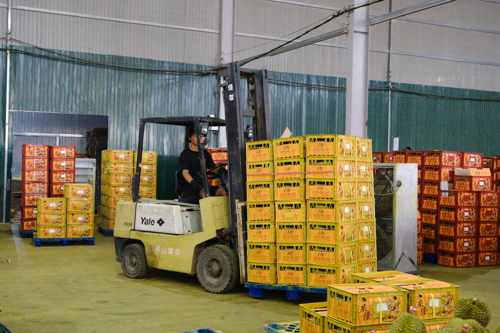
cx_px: 250
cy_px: 166
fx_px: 569
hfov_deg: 47.4
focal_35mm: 41
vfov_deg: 32.6
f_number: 4.5
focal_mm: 27.5
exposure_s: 1/100
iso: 6400
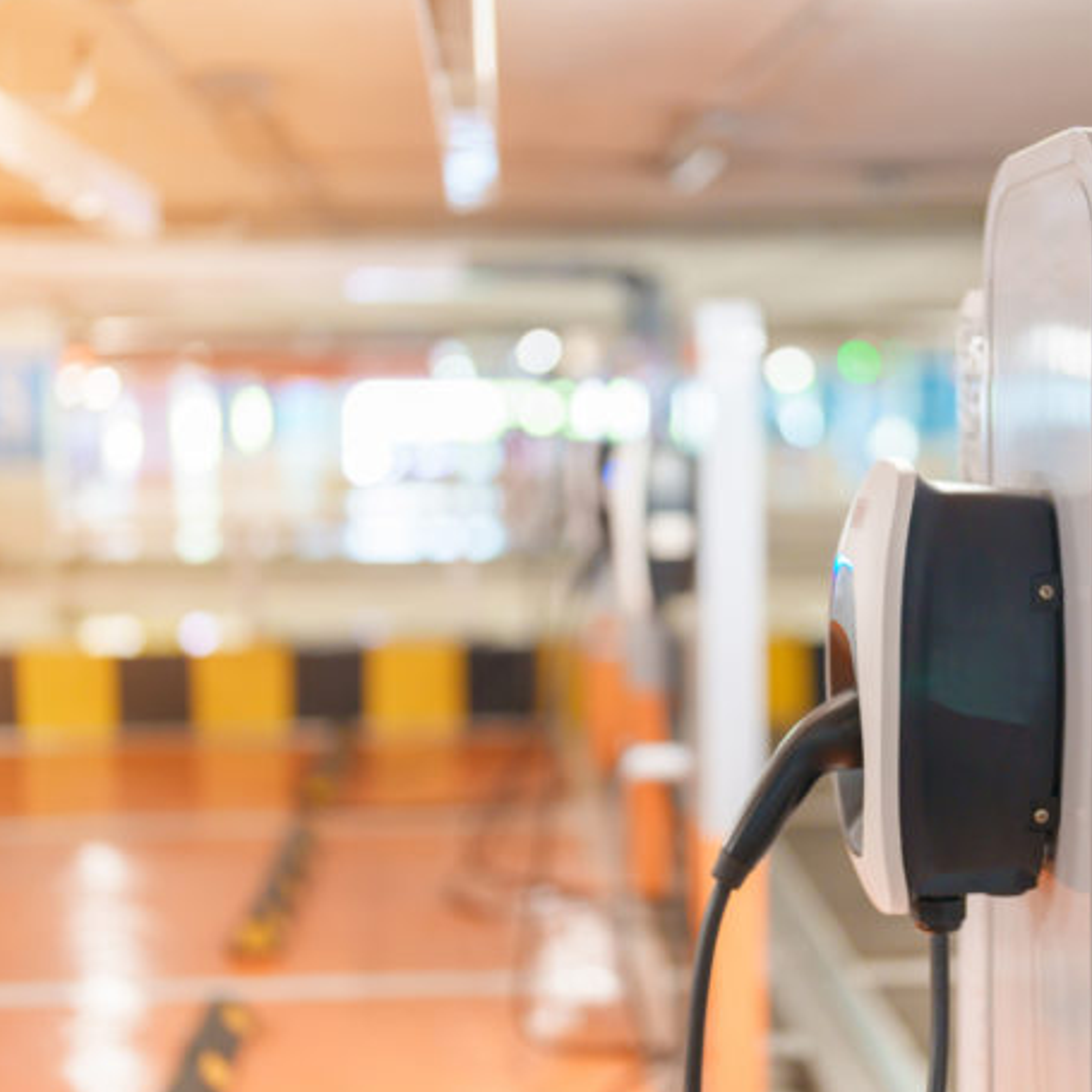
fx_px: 2320
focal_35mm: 65
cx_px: 694
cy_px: 547
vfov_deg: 26.5
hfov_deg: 26.4
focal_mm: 50
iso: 800
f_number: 1.2
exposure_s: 1/100
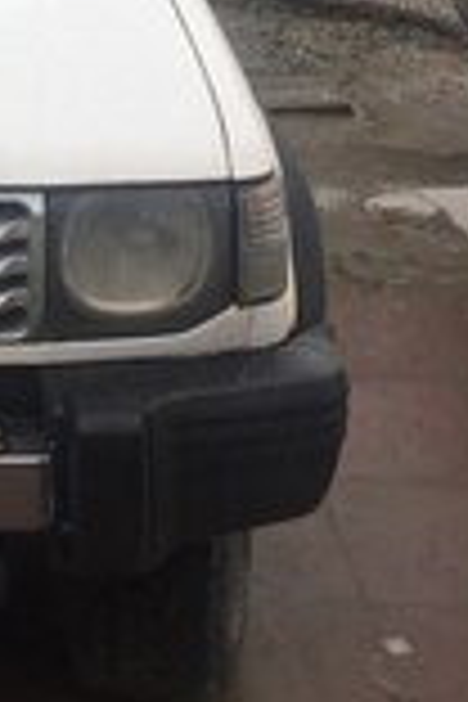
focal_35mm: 96
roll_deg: -1.6
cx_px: -288
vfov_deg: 20.4
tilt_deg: -19.4
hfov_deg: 13.2
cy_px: -40
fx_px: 1872
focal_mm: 4.15
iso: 32
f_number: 2.2
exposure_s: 1/791
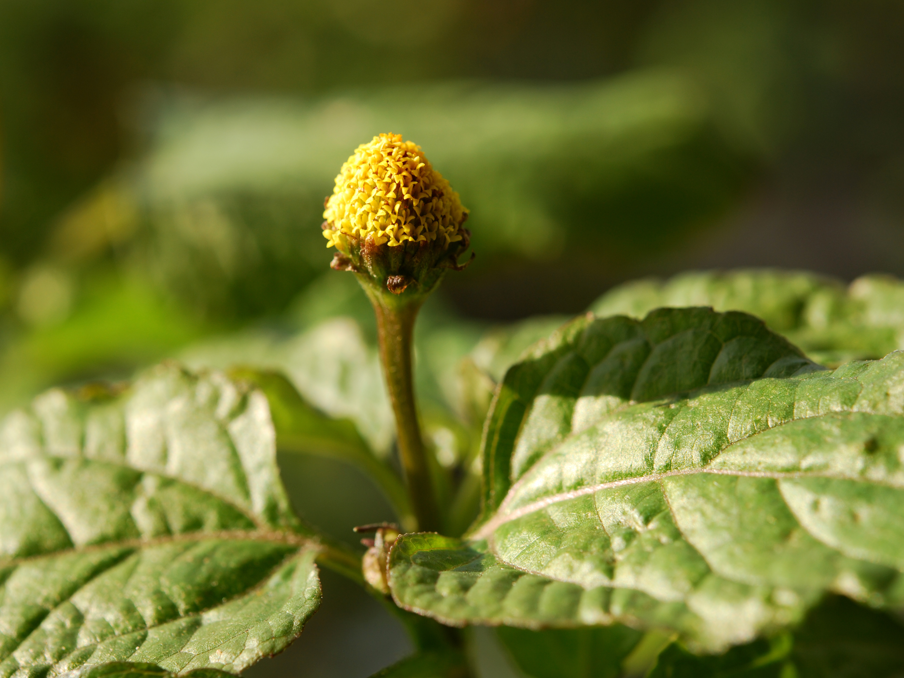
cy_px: 336
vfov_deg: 15.1
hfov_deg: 20.0
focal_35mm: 98
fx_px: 2559
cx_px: 394
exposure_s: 1/160
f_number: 8
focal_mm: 60
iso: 100
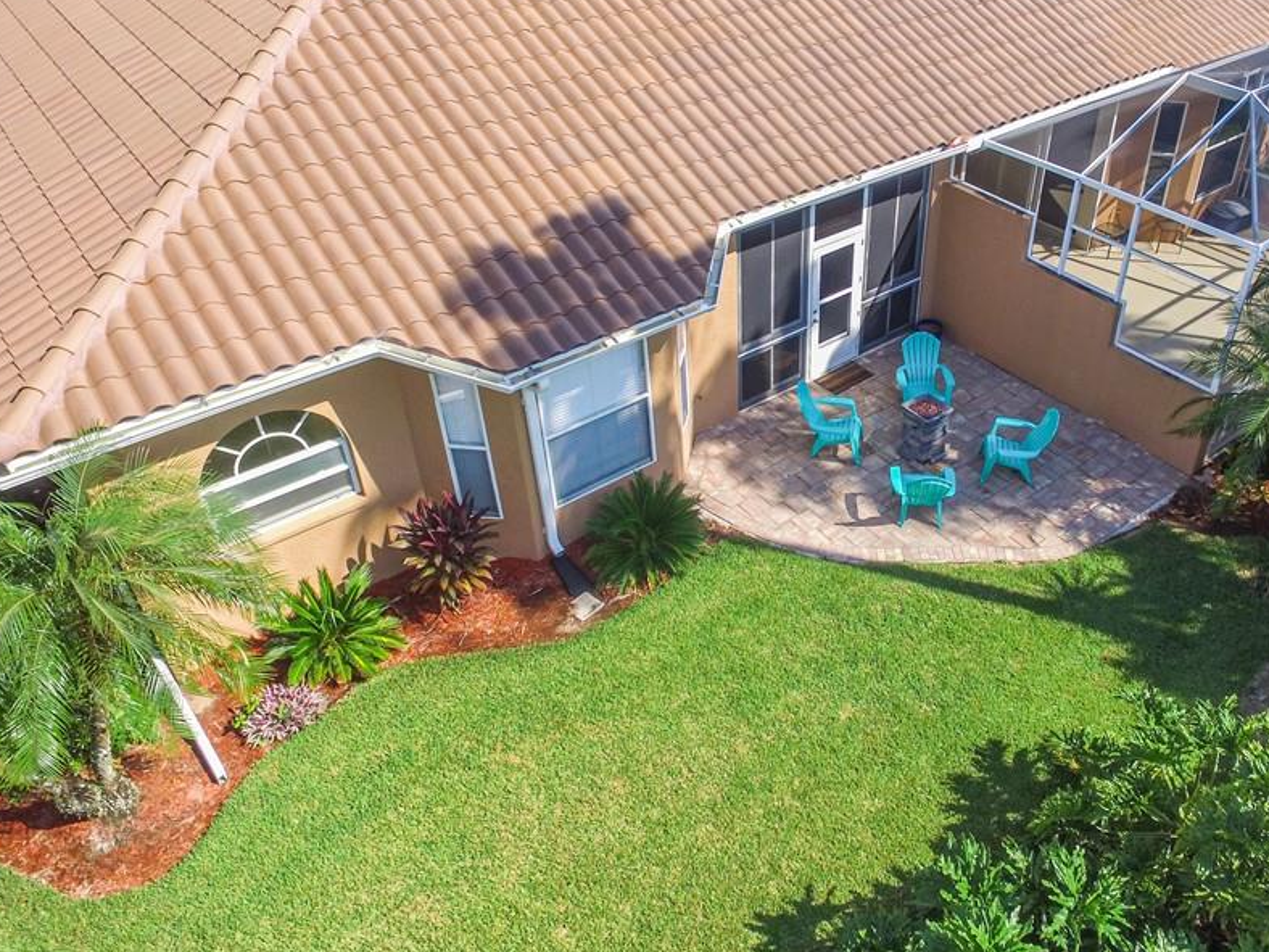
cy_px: 390
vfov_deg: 52.8
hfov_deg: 66.2
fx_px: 953
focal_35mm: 26
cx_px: 800
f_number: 2.8
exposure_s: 1/750
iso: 100
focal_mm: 3.61
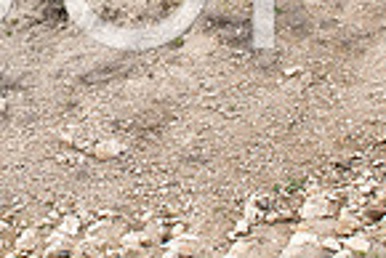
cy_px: -25
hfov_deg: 20.3
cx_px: -37
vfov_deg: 14.0
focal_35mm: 96
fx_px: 1030
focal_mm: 24
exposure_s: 1/640
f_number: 3.5
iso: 100
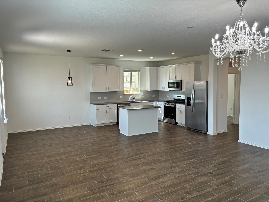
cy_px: 101
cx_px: 134
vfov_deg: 53.1
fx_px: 202
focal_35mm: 26
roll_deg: +0.3
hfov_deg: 67.3
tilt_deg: -4.9
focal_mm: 5.96
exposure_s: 1/120
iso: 40
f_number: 1.6
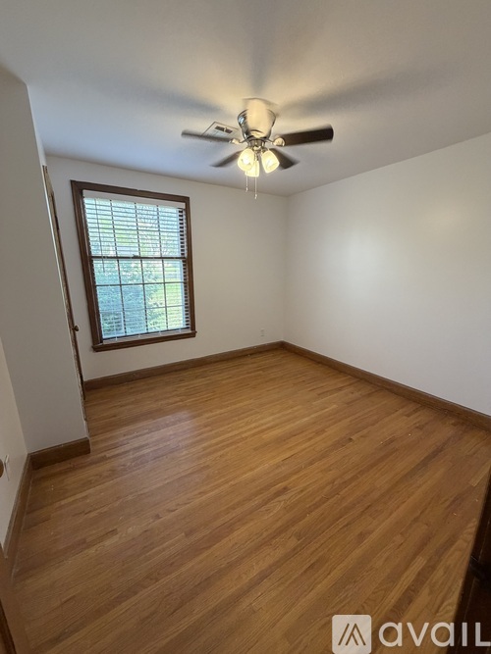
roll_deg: +0.7
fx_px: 265
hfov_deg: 85.7
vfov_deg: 102.1
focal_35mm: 14
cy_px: 327
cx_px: 246
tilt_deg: -13.5
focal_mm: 2.22
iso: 320
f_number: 2.2
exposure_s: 1/120
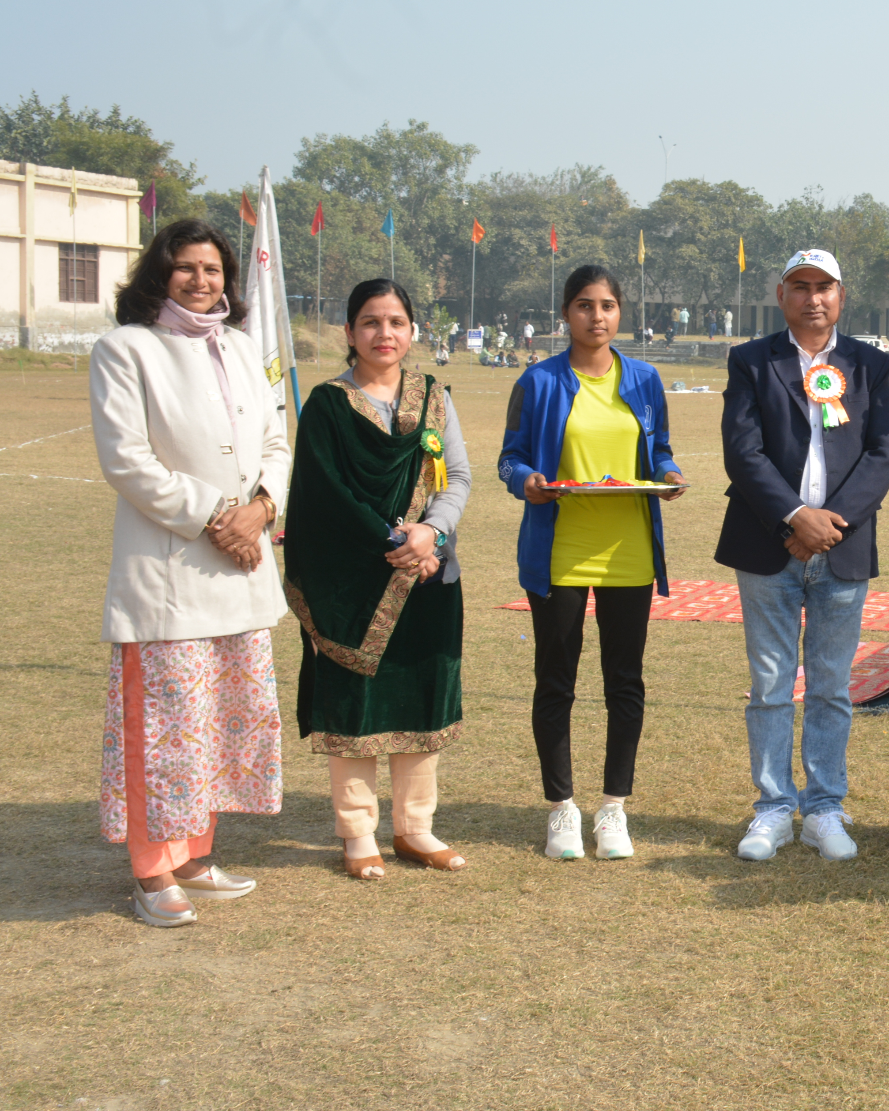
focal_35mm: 58
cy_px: 465
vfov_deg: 32.5
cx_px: 965
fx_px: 1902
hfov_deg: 24.6
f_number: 11
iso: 200
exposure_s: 1/125
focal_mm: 23
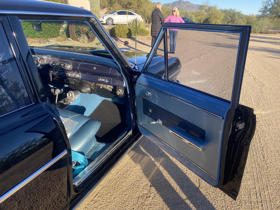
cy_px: 105
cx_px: 140
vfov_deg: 53.1
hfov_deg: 67.3
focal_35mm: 26
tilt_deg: -21.9
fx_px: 210
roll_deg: -0.8
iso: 32
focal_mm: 4.25
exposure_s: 1/640
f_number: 1.8
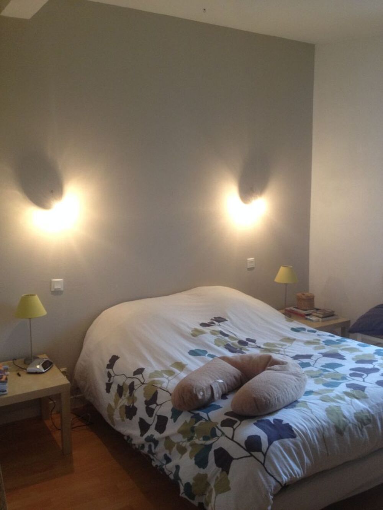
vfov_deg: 52.6
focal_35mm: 35
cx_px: 192
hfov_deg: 40.7
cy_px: 255
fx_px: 516
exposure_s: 1/20
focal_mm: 4.28
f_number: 2.4
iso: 160
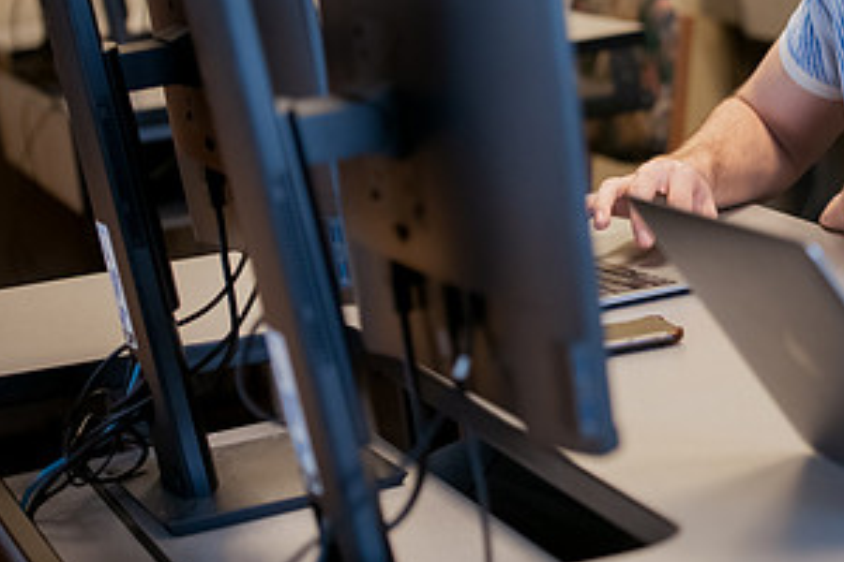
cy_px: 44
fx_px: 3399
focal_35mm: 145
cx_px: 807
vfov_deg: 9.4
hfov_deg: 14.0
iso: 2000
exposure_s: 1/200
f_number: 3.2
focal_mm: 75
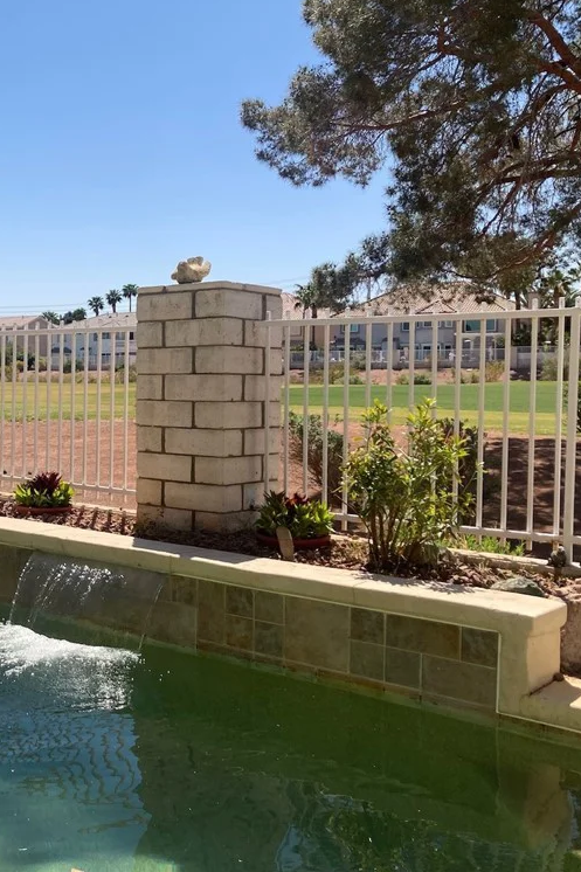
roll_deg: -0.4
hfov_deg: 31.9
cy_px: 424
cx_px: 63
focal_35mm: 40
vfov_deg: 48.5
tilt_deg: -1.8
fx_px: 969
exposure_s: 1/2404
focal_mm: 3.99
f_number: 1.8
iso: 20
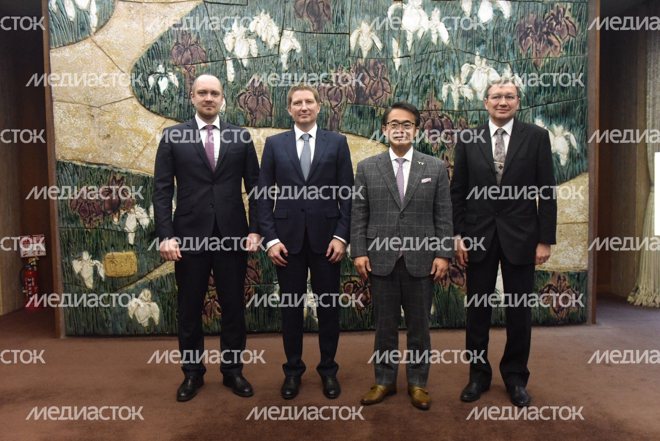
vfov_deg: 45.0
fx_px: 532
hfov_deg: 63.6
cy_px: 220
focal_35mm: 29
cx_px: 330
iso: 6400
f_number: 5.6
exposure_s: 1/320
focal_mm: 29
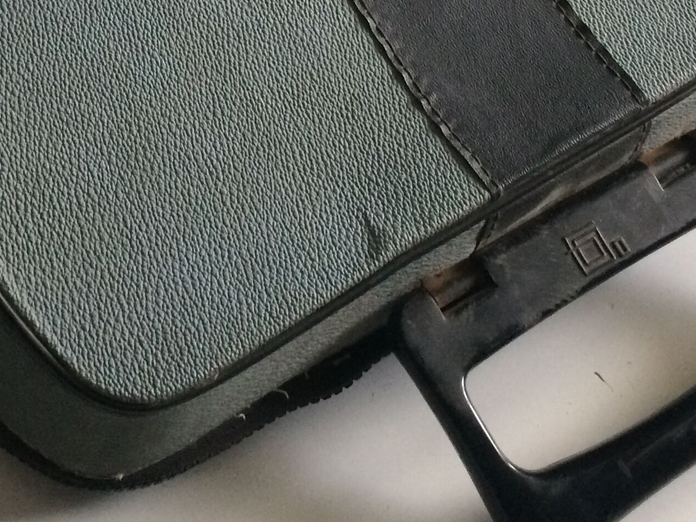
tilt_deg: -48.8
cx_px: 241
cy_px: -4
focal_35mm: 75
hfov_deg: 25.9
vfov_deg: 19.1
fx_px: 1508
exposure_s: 1/33
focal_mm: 4.15
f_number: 2.2
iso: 200
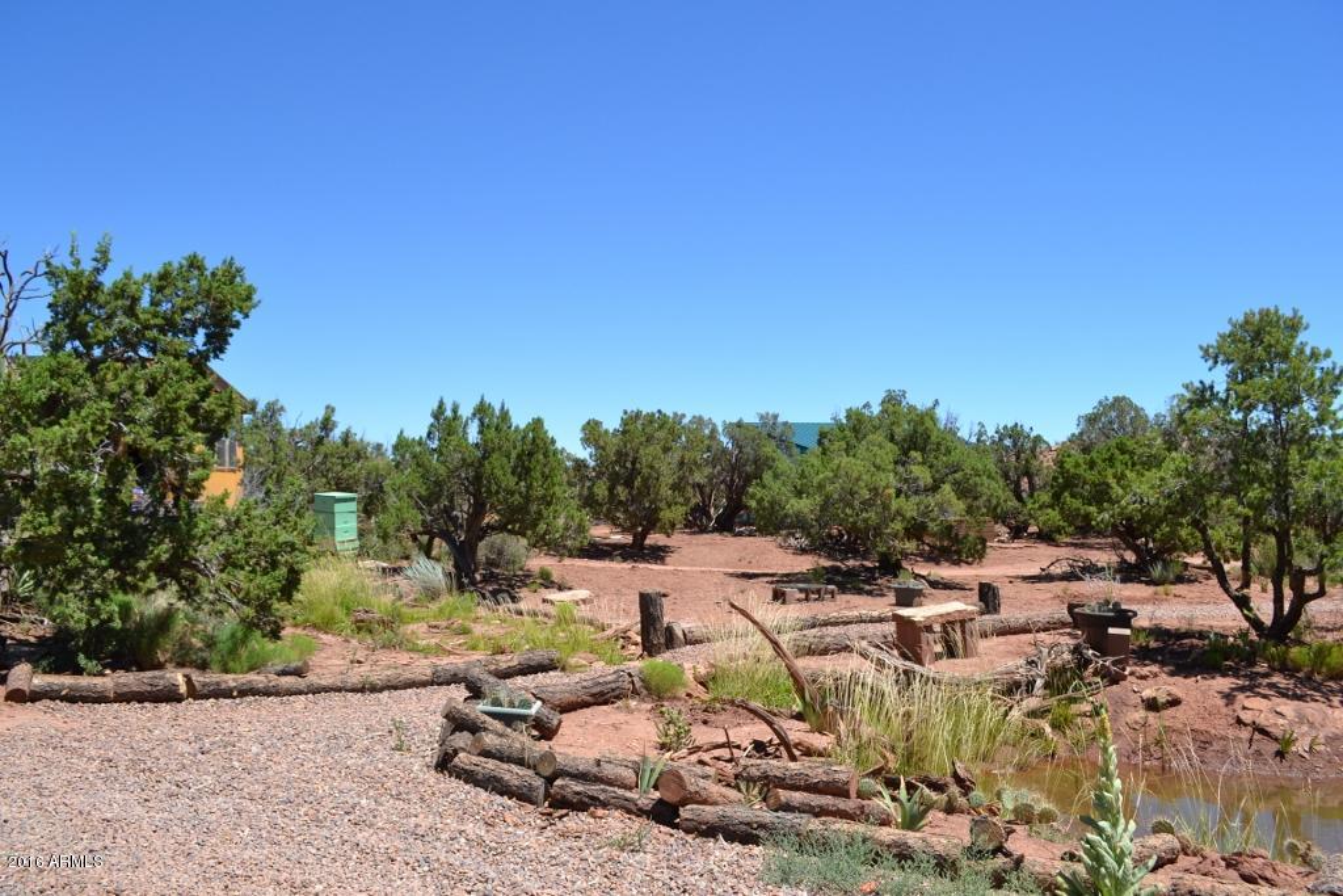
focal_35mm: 27
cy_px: 448
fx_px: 1007
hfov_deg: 67.4
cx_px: 672
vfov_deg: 47.9
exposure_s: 1/250
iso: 100
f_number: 8
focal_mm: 18
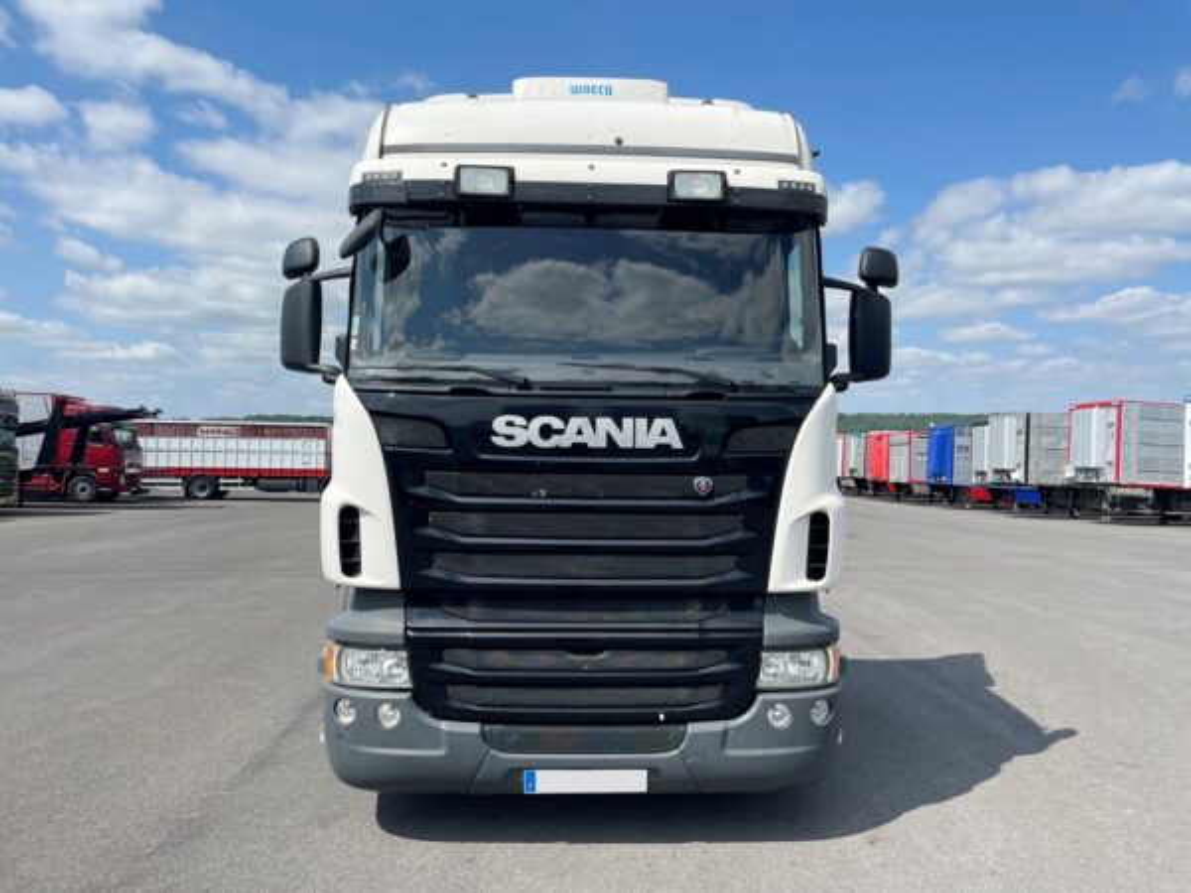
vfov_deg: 53.1
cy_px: 446
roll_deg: +1.2
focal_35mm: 26
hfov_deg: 67.3
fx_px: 895
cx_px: 596
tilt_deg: +1.2
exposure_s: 1/3509
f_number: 1.6
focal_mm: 4.2
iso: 32
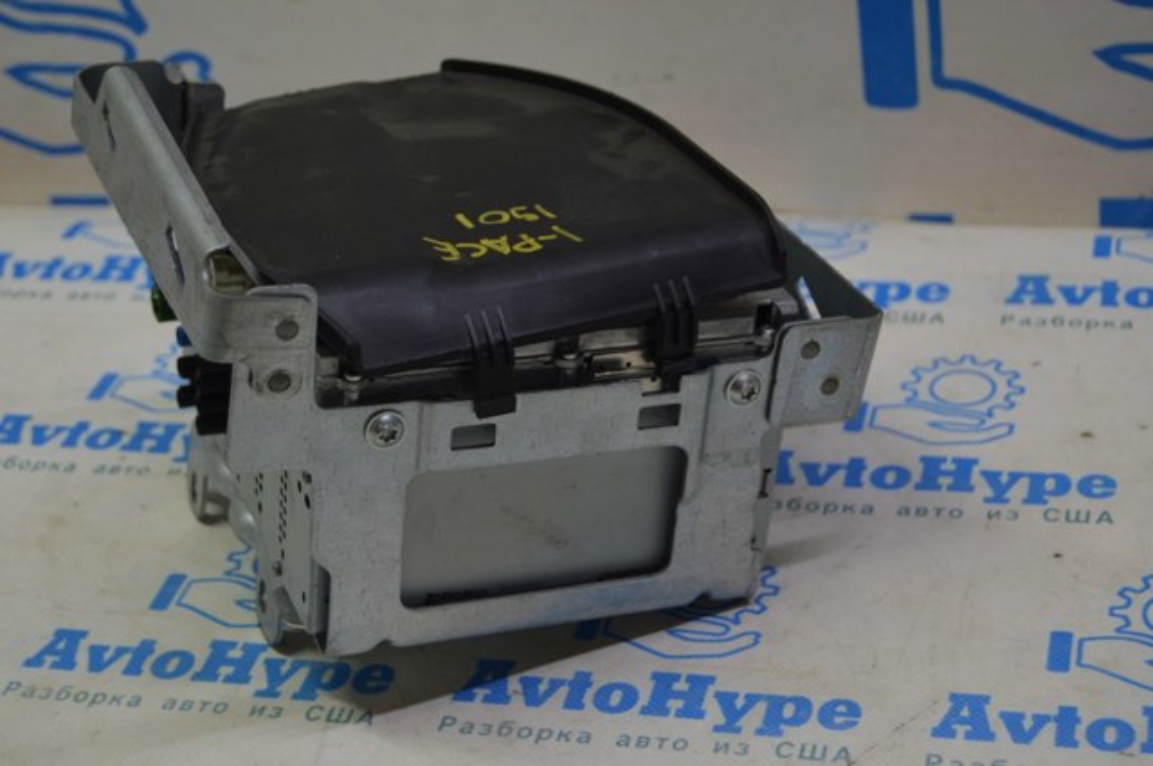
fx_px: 2207
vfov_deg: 19.7
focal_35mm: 69
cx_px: 576
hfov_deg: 29.3
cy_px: 383
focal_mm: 46
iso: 560
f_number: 5.3
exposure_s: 1/60
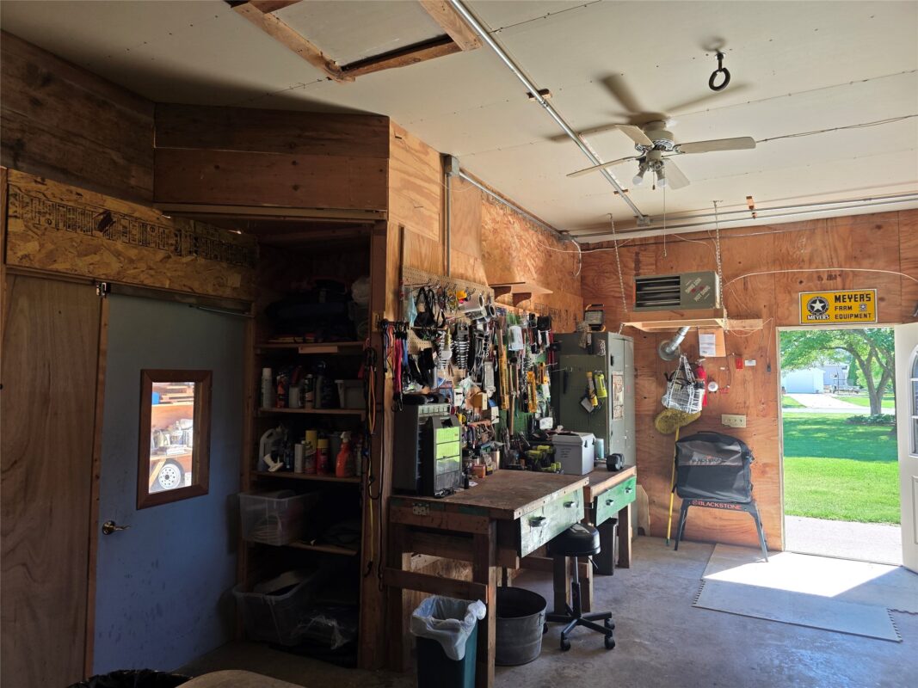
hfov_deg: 73.9
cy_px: 344
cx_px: 459
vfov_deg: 58.9
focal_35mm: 23
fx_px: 610
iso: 80
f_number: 1.7
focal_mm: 6.3
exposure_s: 1/180
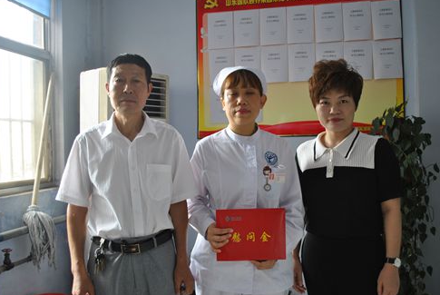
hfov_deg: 55.7
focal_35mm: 34
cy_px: 147
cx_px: 217
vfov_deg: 39.0
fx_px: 416
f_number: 4
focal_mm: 22
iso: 200
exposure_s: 1/50
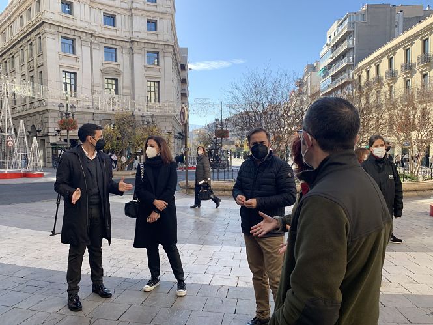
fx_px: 325
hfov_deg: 67.3
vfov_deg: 53.1
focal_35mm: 26
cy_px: 162
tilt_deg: -3.1
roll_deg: +1.1
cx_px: 216
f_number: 1.8
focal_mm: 4.25
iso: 25
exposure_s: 1/623
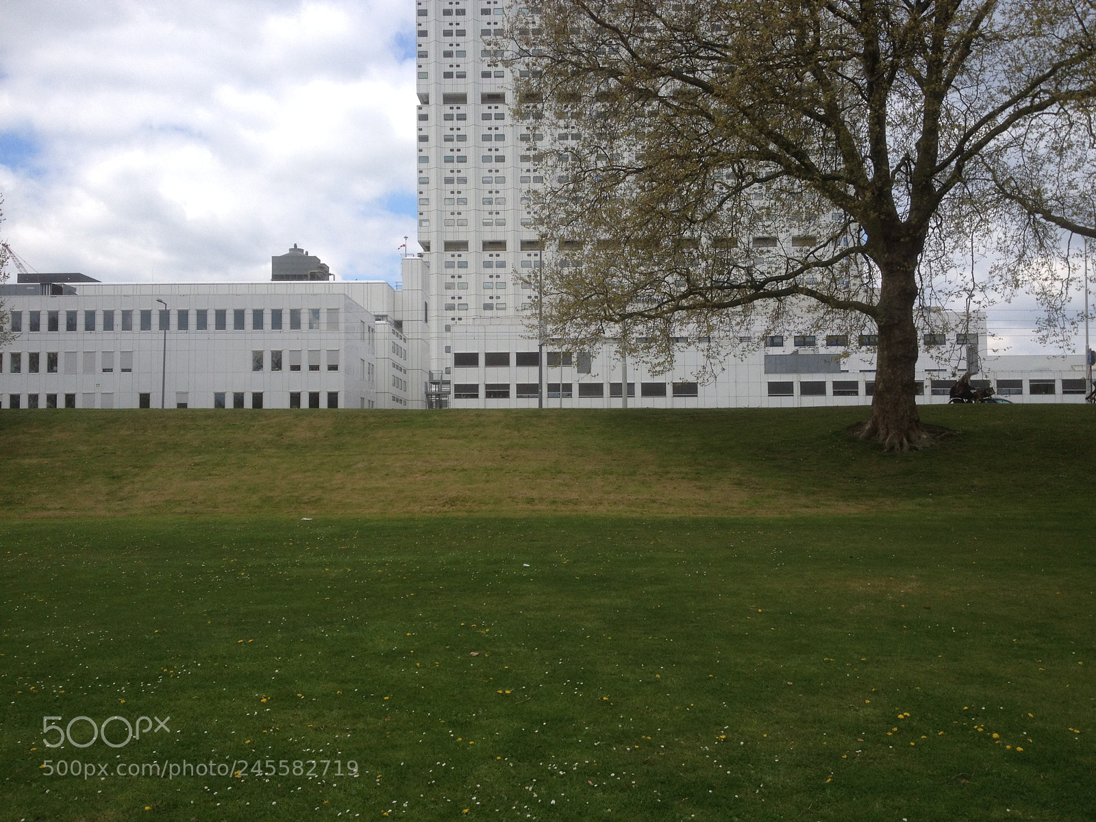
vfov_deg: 40.7
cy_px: 411
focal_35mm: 35
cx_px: 548
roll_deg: -0.4
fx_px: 1108
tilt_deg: +3.7
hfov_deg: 52.6
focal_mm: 4.28
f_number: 2.4
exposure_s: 1/1200
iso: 50
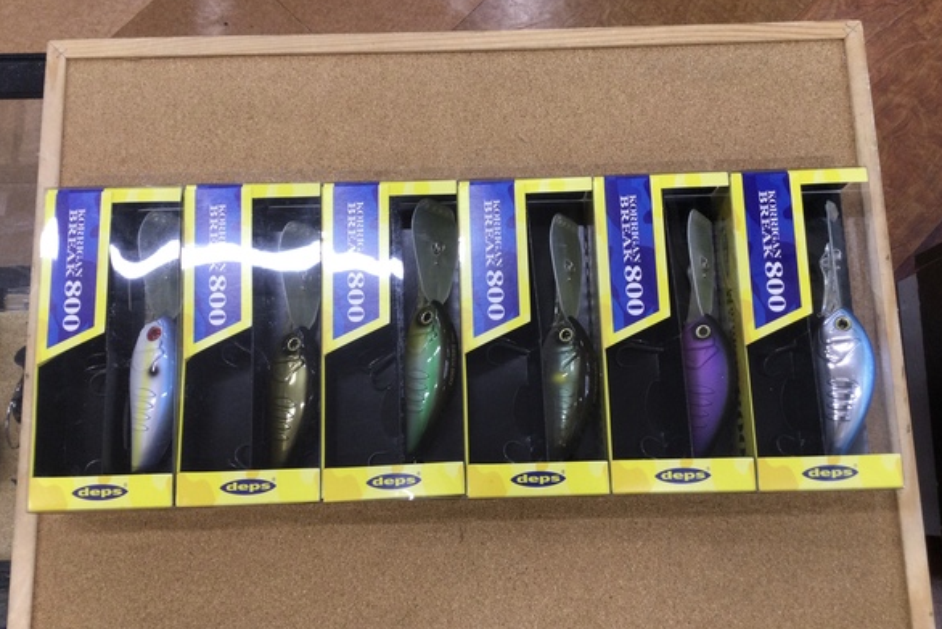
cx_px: 476
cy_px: 322
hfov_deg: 57.2
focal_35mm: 33
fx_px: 864
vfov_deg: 40.0
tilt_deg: -79.4
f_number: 2.4
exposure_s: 1/30
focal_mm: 3.3
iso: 25
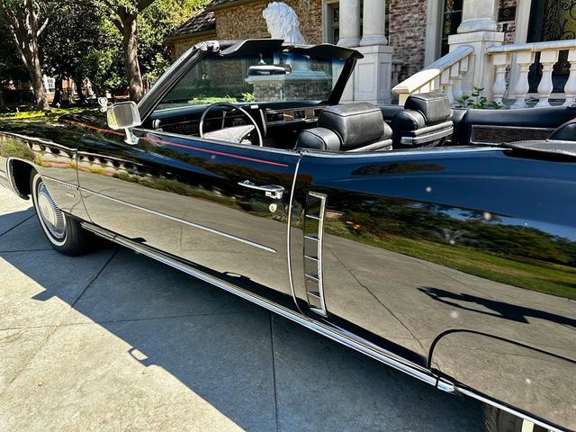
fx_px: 399
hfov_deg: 71.6
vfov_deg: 56.8
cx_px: 288
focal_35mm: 24
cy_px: 216
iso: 80
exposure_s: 1/475
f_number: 1.78
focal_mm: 6.86
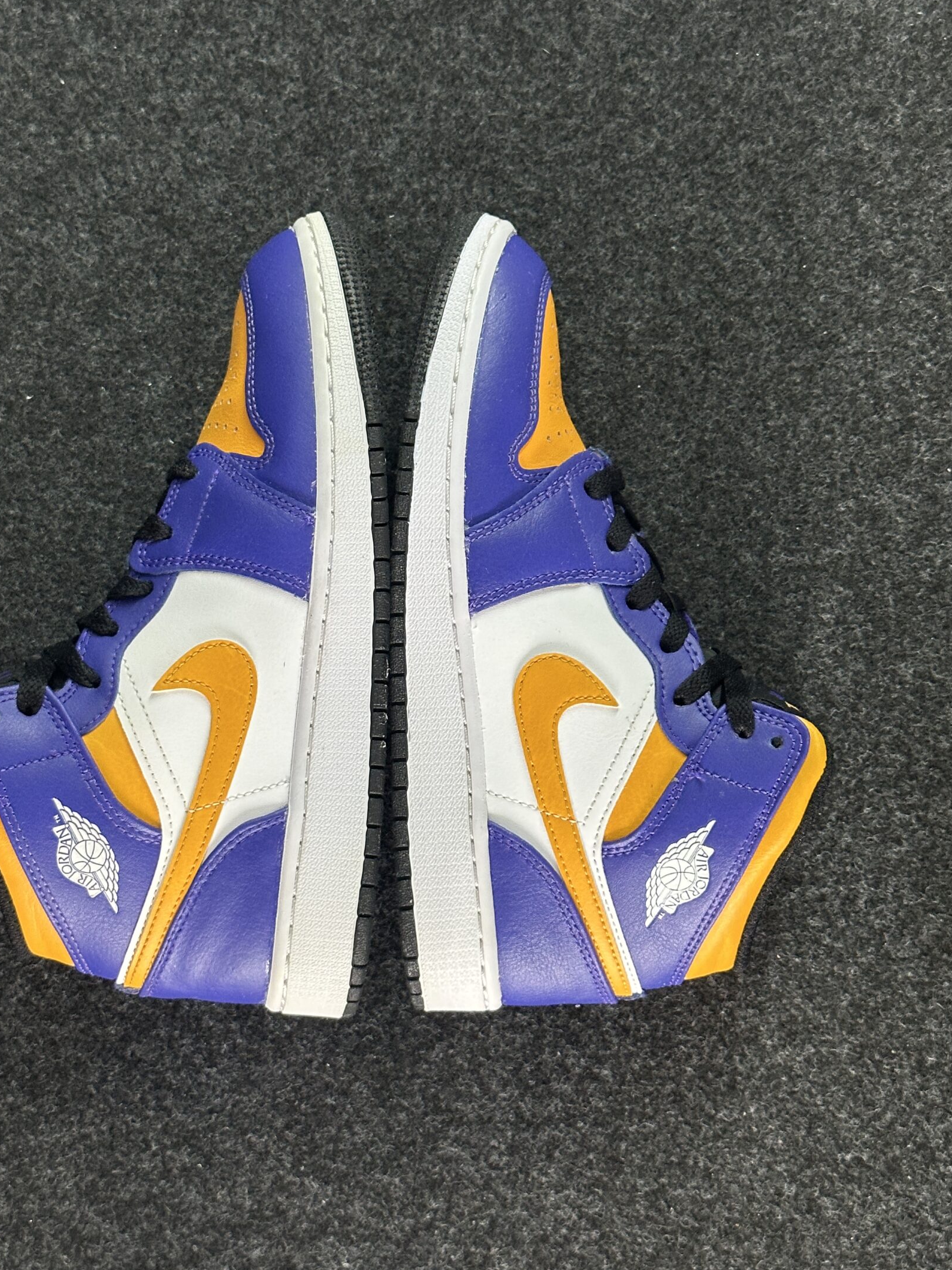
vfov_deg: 33.8
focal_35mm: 57
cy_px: 664
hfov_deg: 25.6
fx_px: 2090
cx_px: 399
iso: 250
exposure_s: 1/51
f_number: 1.78
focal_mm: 6.86
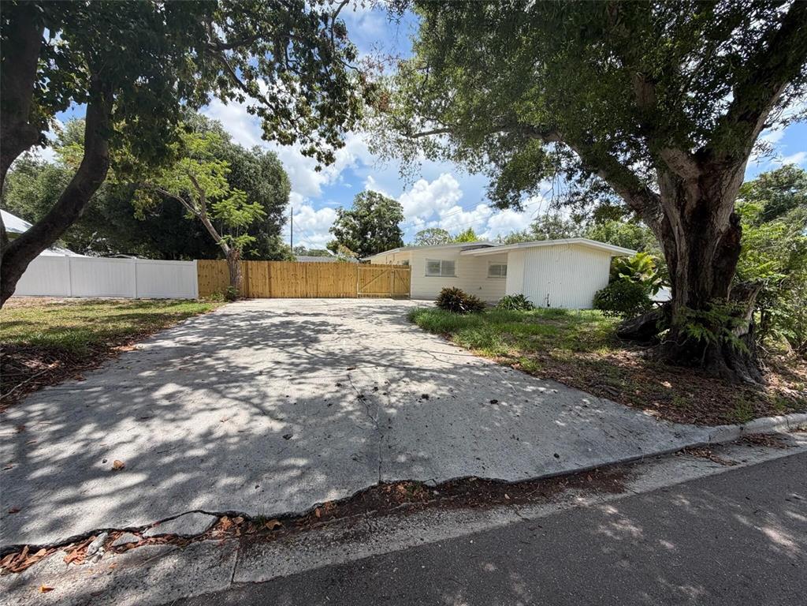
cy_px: 303
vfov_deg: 85.7
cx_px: 404
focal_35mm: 14
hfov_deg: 102.1
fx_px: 326
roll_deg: -1.7
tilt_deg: -4.6
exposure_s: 1/770
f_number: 2.2
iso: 32
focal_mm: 2.22
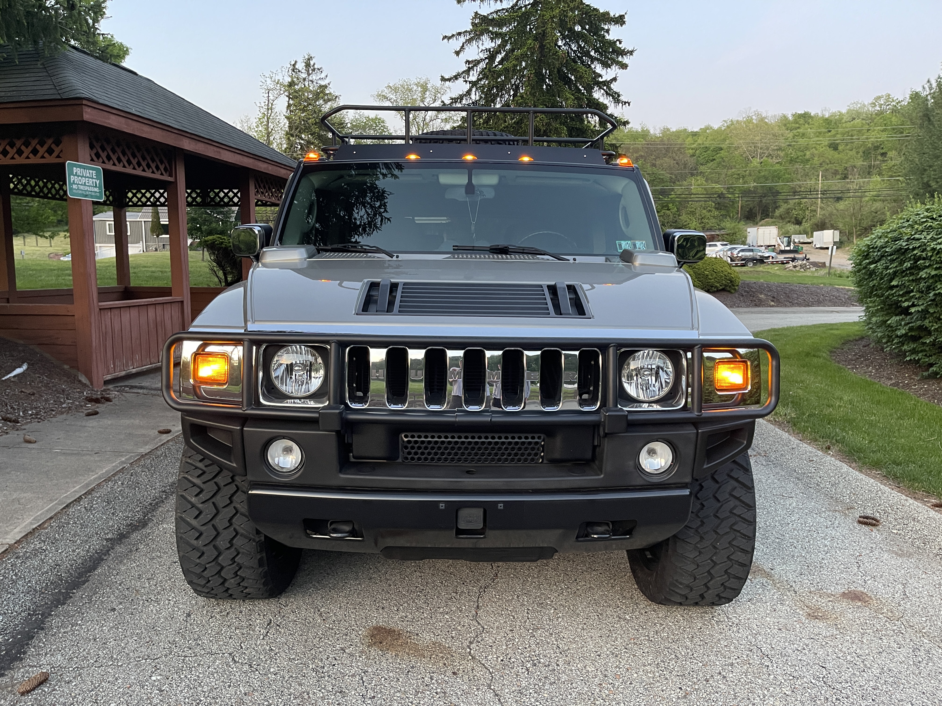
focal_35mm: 25
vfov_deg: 54.9
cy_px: 353
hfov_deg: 69.4
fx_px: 680
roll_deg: -0.6
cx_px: 471
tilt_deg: -8.1
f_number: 1.6
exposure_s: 1/60
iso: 500
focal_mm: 5.1
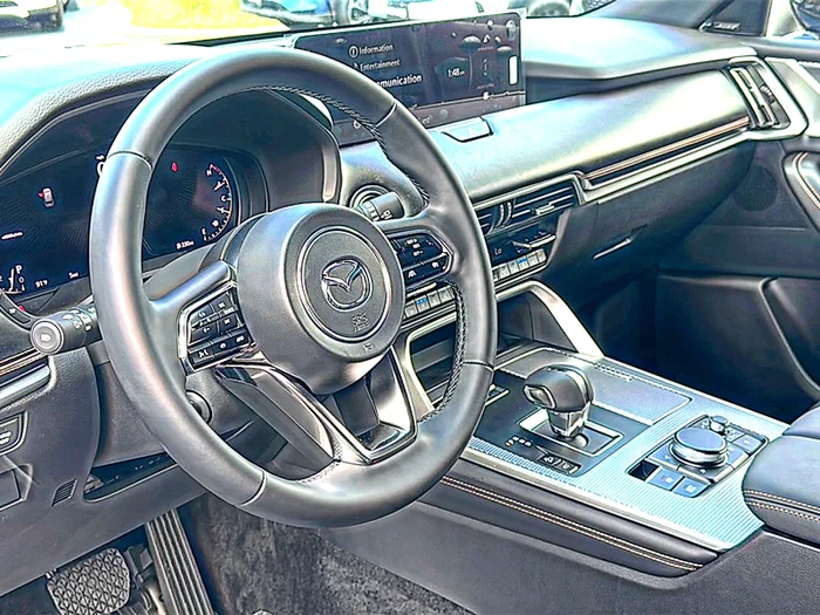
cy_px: 308
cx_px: 410
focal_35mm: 37
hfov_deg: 50.1
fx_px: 876
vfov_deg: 38.7
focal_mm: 6.86
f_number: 1.78
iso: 64
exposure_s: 1/112
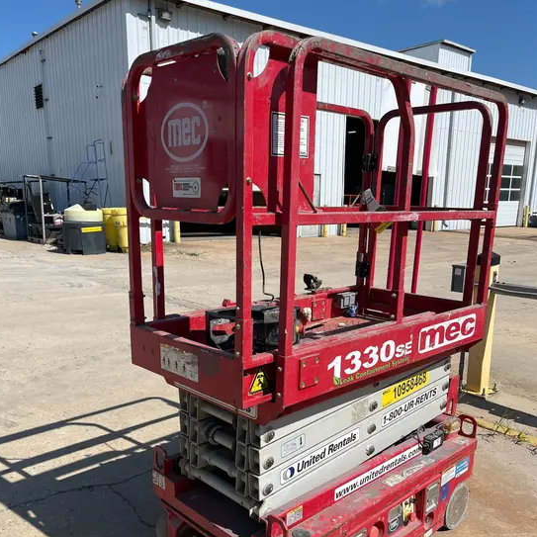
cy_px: 331
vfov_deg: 52.1
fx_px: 544
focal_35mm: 31
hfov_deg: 52.5
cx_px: 267
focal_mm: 5.1
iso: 50
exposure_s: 1/5319
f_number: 1.6
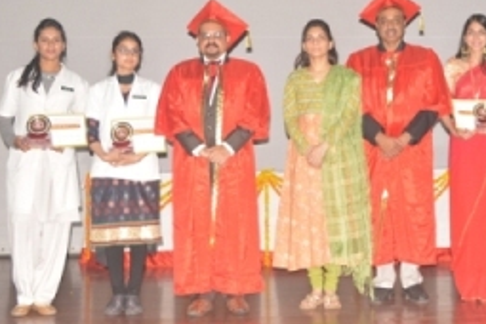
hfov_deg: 32.5
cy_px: 99
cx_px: 347
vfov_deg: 22.2
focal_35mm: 61
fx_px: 822
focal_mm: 23
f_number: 5
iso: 1000
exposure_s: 1/60
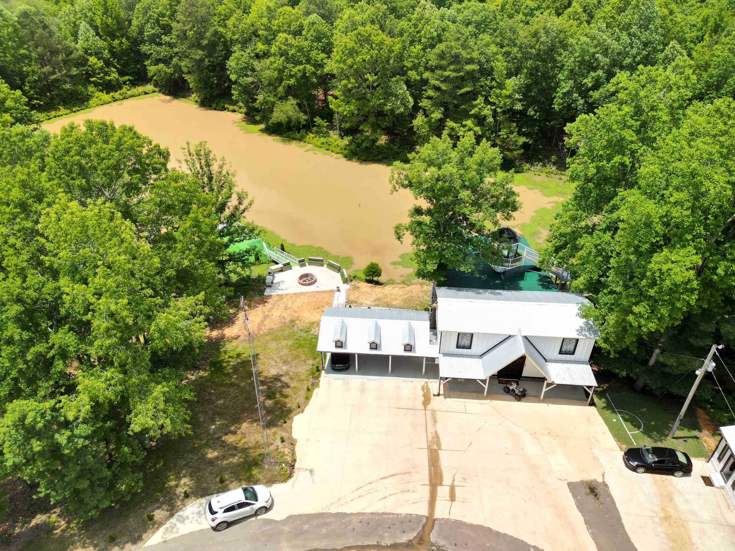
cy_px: 276
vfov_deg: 56.8
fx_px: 510
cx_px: 368
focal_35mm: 24
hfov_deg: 71.6
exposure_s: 1/1600
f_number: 1.7
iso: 100
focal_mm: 6.72
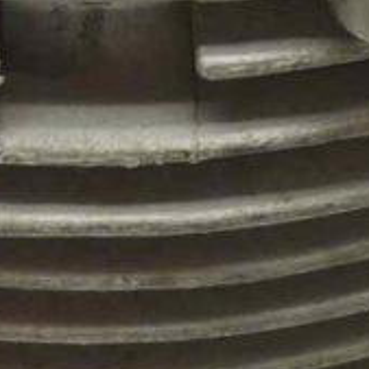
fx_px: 2364
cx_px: 151
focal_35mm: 196
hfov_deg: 8.9
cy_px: -69
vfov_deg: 8.8
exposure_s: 1/10
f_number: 3.3
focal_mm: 4.1
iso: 80
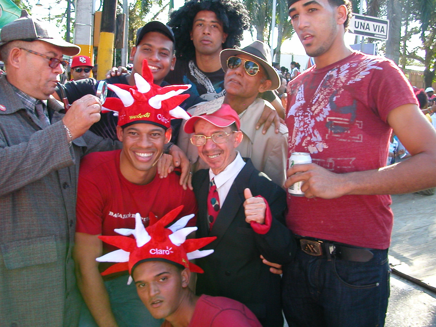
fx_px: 466
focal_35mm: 37
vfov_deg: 38.7
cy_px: 164
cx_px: 218
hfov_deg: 50.1
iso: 100
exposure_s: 1/147
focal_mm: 5.6
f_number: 2.7
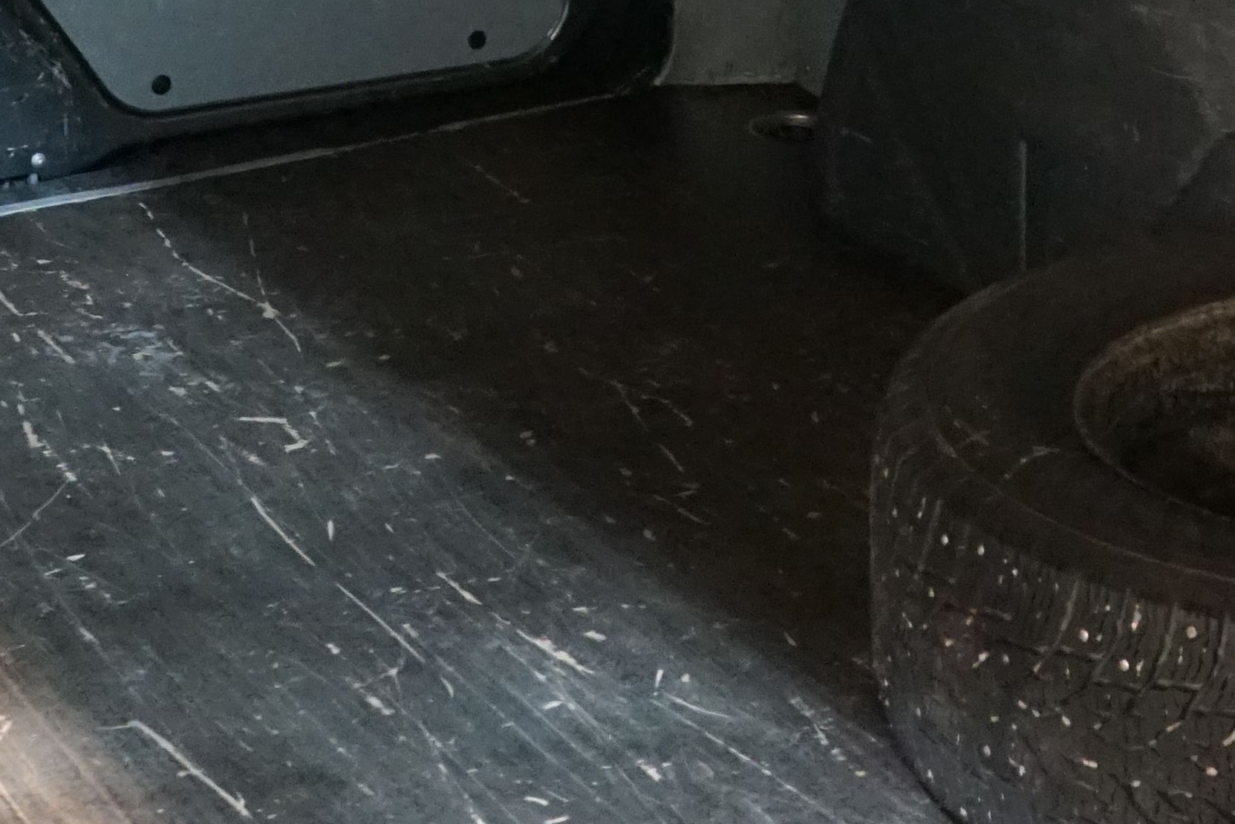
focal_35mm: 101
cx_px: 940
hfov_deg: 20.0
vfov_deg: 12.6
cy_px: -565
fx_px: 3465
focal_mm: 28
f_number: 3.5
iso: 6400
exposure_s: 1/30
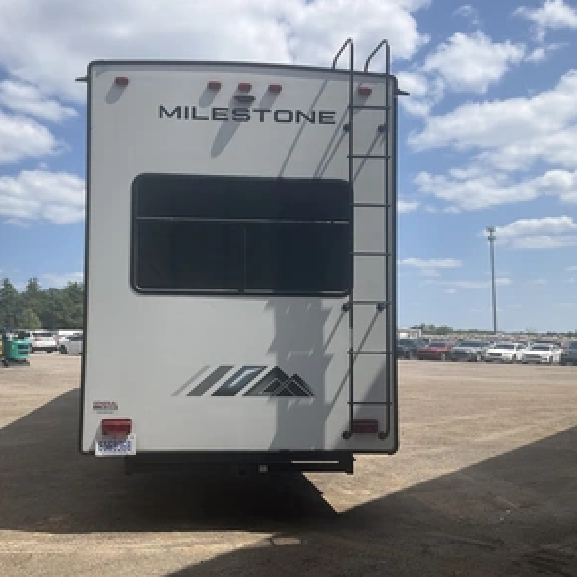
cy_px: 291
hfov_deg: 46.9
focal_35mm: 35
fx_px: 660
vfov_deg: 47.2
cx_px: 223
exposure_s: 1/2320
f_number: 1.8
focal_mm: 3
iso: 25
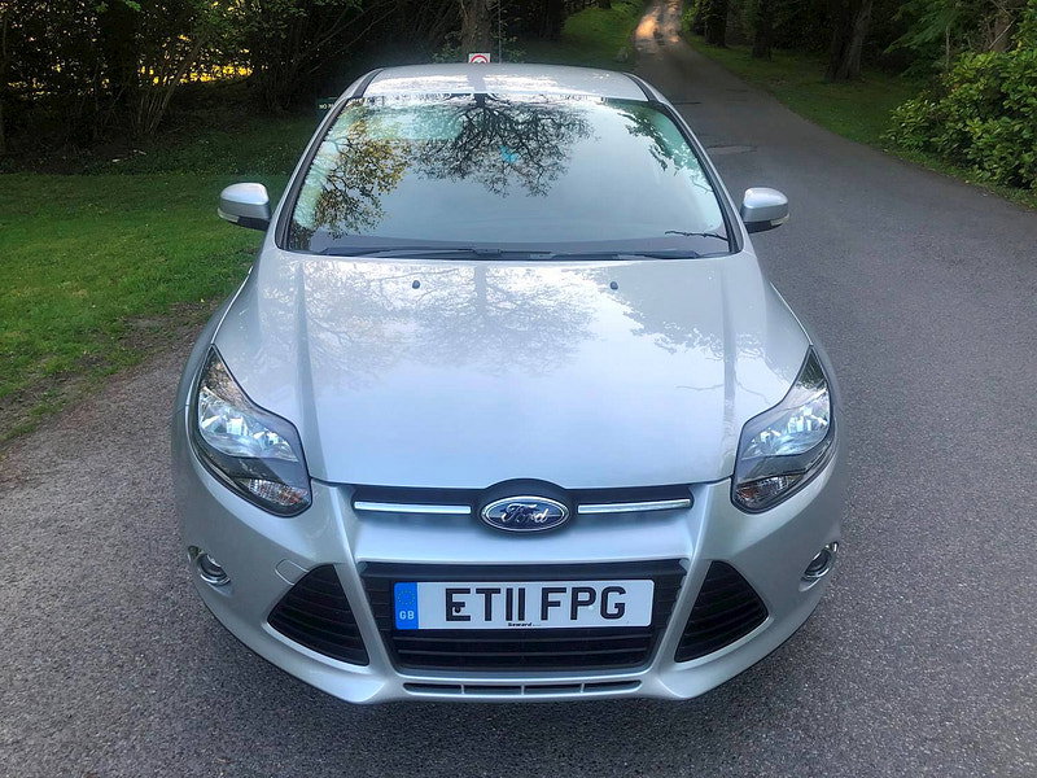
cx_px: 518
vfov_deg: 49.7
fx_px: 839
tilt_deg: -23.3
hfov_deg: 63.4
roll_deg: -1.5
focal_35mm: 28
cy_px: 389
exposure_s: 1/133
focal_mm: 3.99
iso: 20
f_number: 1.8
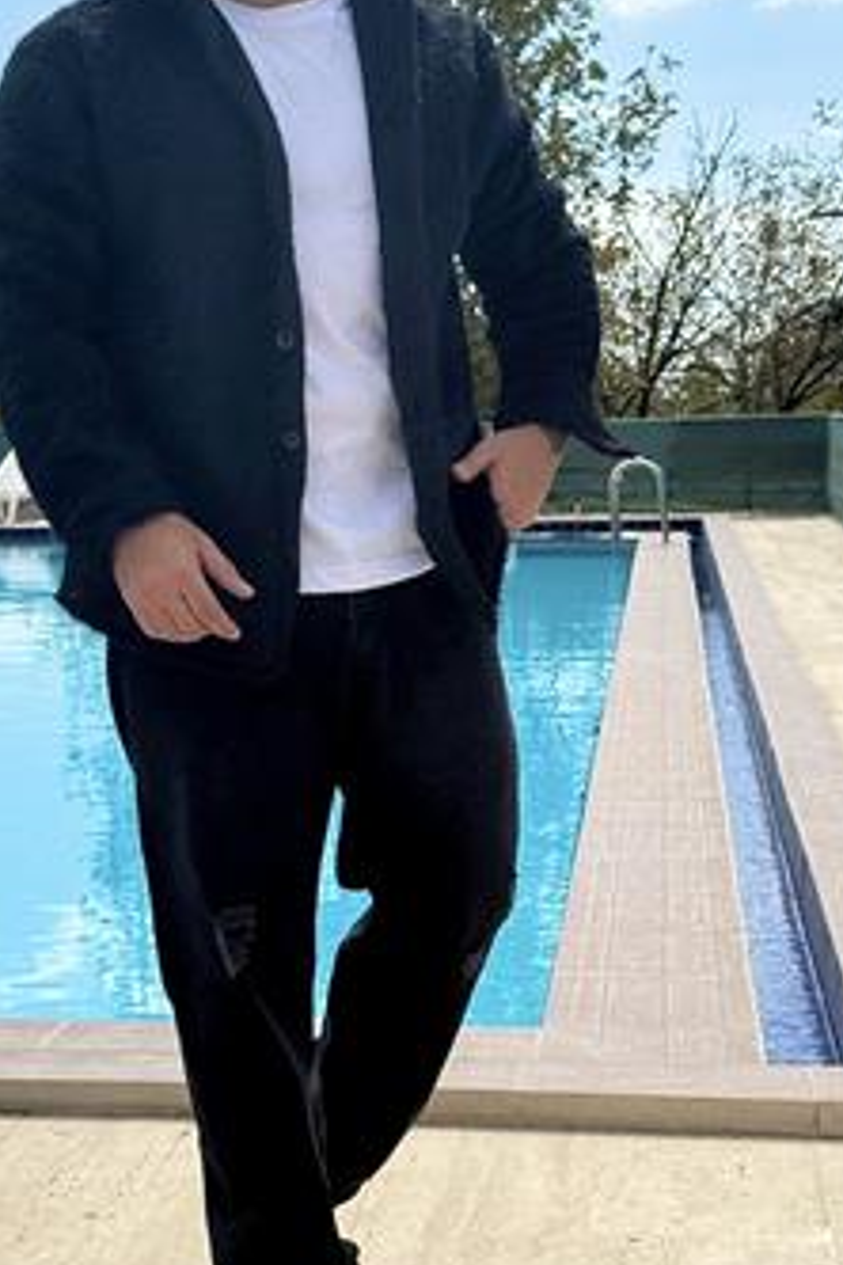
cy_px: 562
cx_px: 292
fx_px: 2459
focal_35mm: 70
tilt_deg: -3.4
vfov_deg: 28.8
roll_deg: -0.4
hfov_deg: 19.4
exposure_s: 1/7874
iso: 80
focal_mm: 6.76
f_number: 1.78
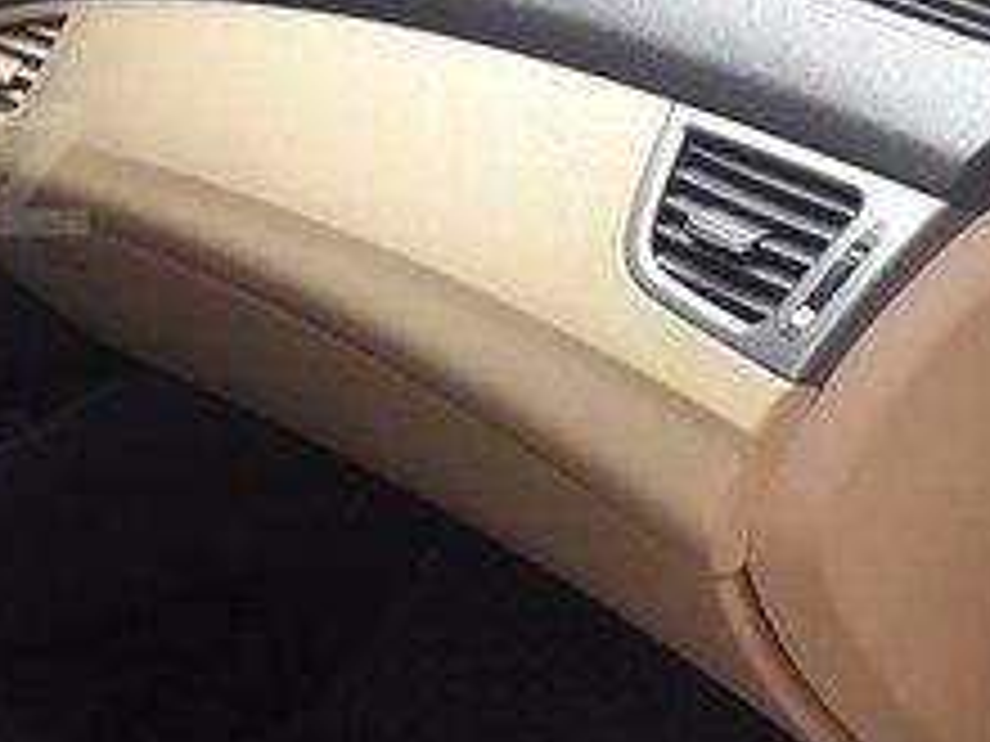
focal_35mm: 84
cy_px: 169
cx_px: -374
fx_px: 2402
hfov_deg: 20.7
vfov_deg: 17.5
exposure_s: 1/50
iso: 64
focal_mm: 3.7
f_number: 1.9
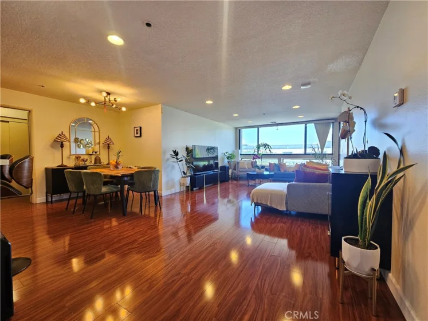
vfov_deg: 89.9
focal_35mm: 13
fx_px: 161
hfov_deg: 106.2
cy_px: 160
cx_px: 214
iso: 250
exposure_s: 1/60
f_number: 2.2
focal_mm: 2.2
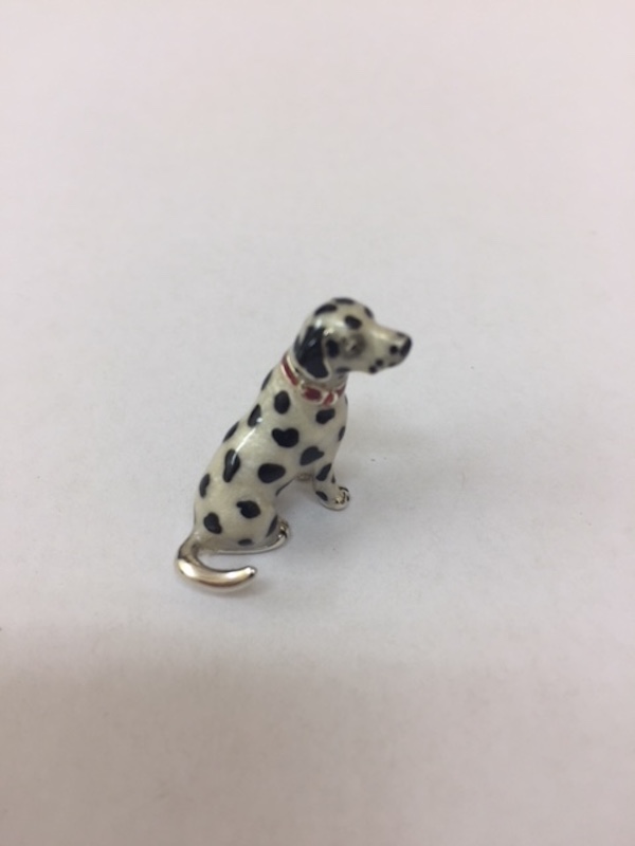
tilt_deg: -46.2
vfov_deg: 61.7
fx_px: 709
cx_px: 318
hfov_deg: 48.2
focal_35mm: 29
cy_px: 423
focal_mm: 4.15
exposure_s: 1/50
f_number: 2.2
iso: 32
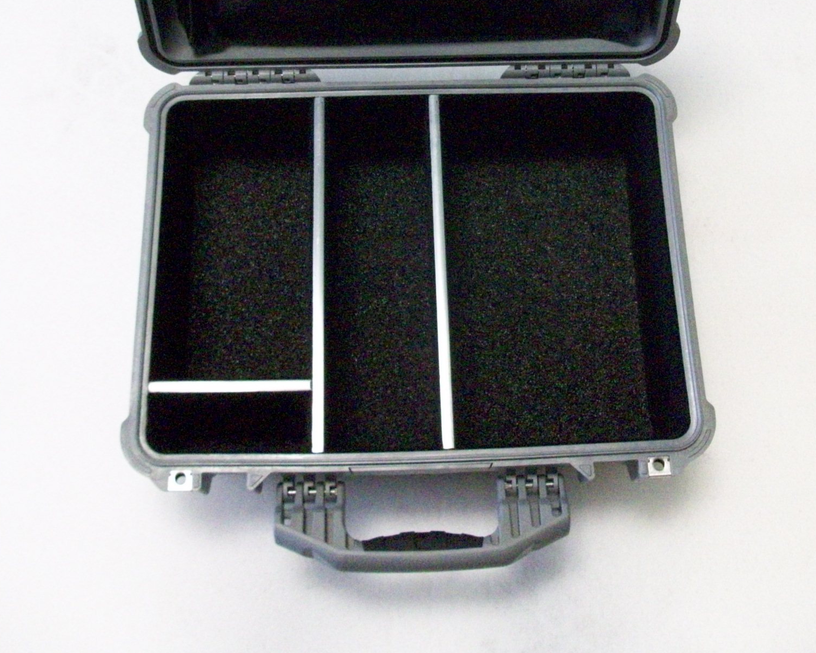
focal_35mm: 45
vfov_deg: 32.3
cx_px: 407
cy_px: 105
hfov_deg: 41.2
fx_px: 1087
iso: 437
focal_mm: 5.7
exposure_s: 1/128
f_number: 2.8
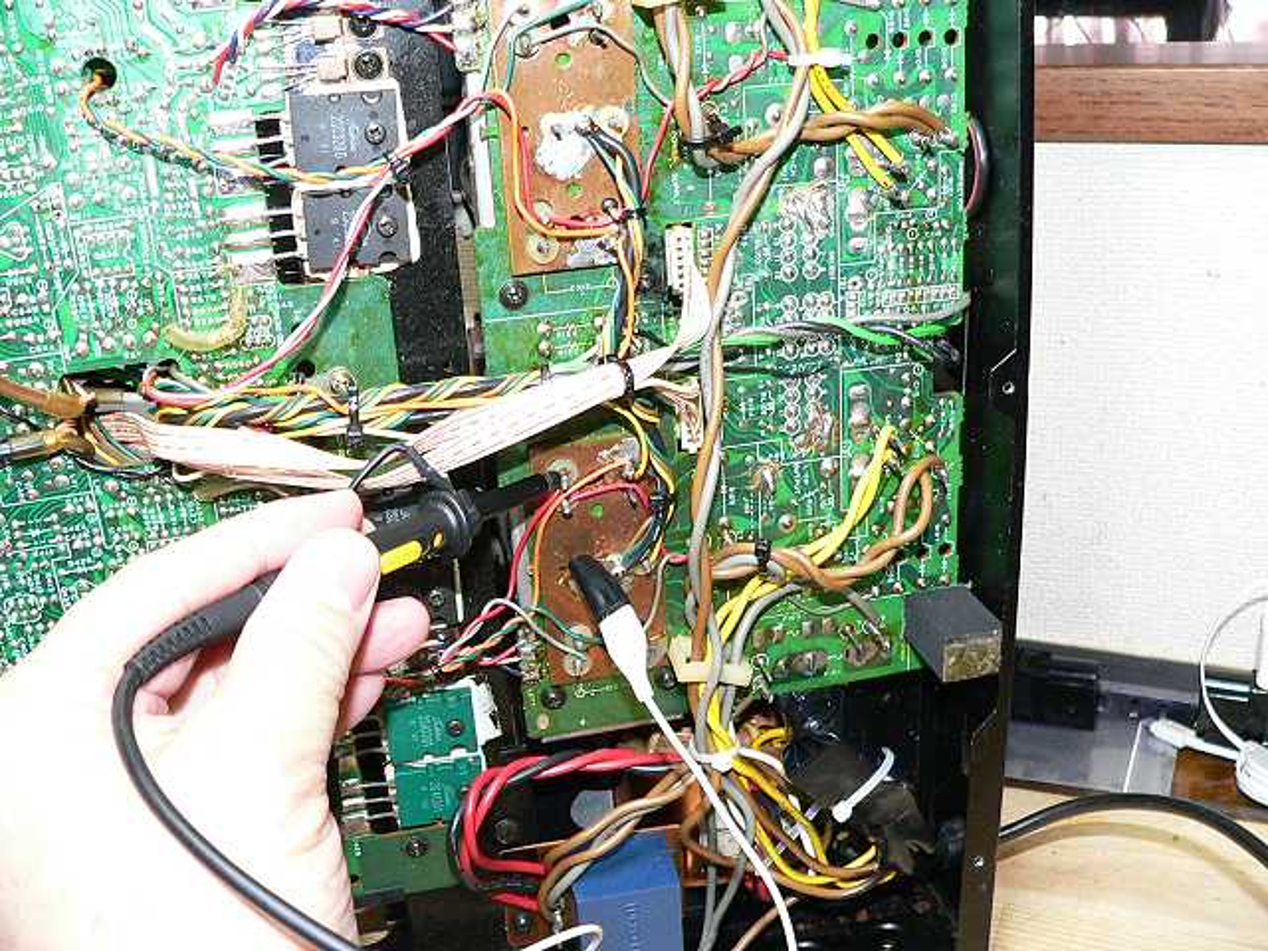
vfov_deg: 39.7
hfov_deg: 51.4
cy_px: 476
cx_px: 634
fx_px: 1319
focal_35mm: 36
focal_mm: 6
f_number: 2.8
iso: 400
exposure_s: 1/60
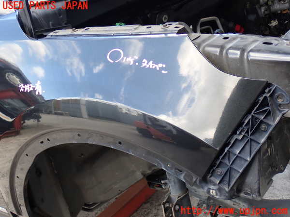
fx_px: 394
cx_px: 145
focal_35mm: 47
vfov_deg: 30.9
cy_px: 108
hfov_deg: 40.4
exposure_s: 1/100
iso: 160
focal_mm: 8.4
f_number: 3.1
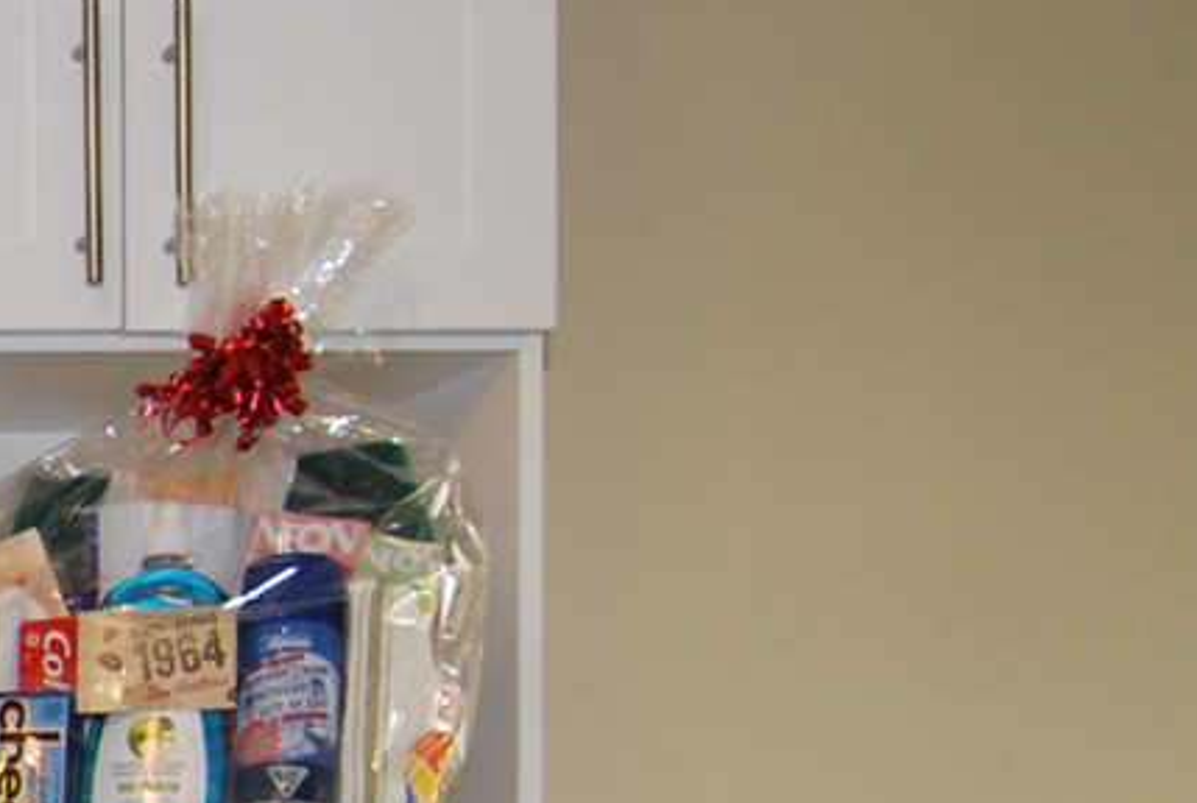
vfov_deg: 19.3
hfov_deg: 23.4
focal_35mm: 66
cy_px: 1018
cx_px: -672
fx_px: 2199
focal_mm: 11
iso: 200
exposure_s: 1/60
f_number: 4
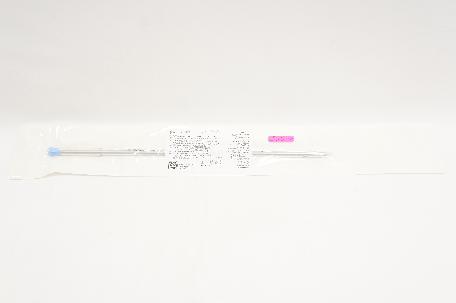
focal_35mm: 34
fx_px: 437
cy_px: 152
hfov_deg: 55.2
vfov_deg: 38.3
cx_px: 228
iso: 1600
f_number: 7.1
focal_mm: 23
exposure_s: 1/200
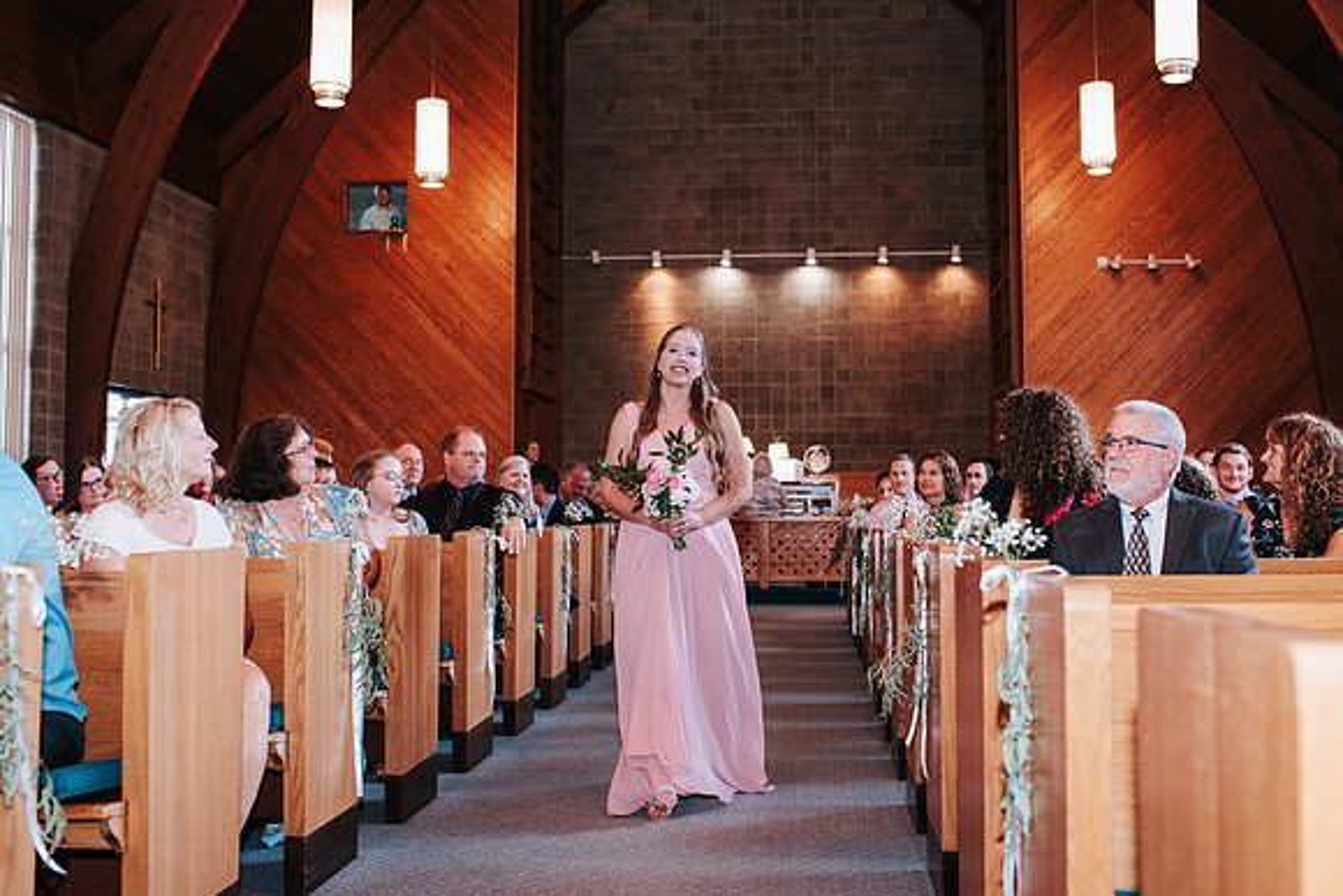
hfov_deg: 50.0
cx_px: 700
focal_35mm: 39
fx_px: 1441
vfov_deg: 34.6
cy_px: 448
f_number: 3.2
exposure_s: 1/125
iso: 1000
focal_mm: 35
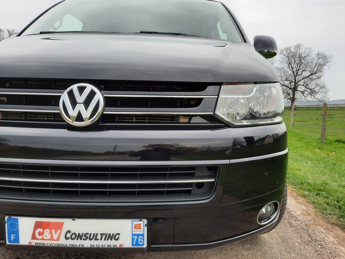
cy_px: 130
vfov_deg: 54.9
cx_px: 172
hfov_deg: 69.4
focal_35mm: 25
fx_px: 249
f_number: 2
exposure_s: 1/212
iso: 32
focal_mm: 4.6
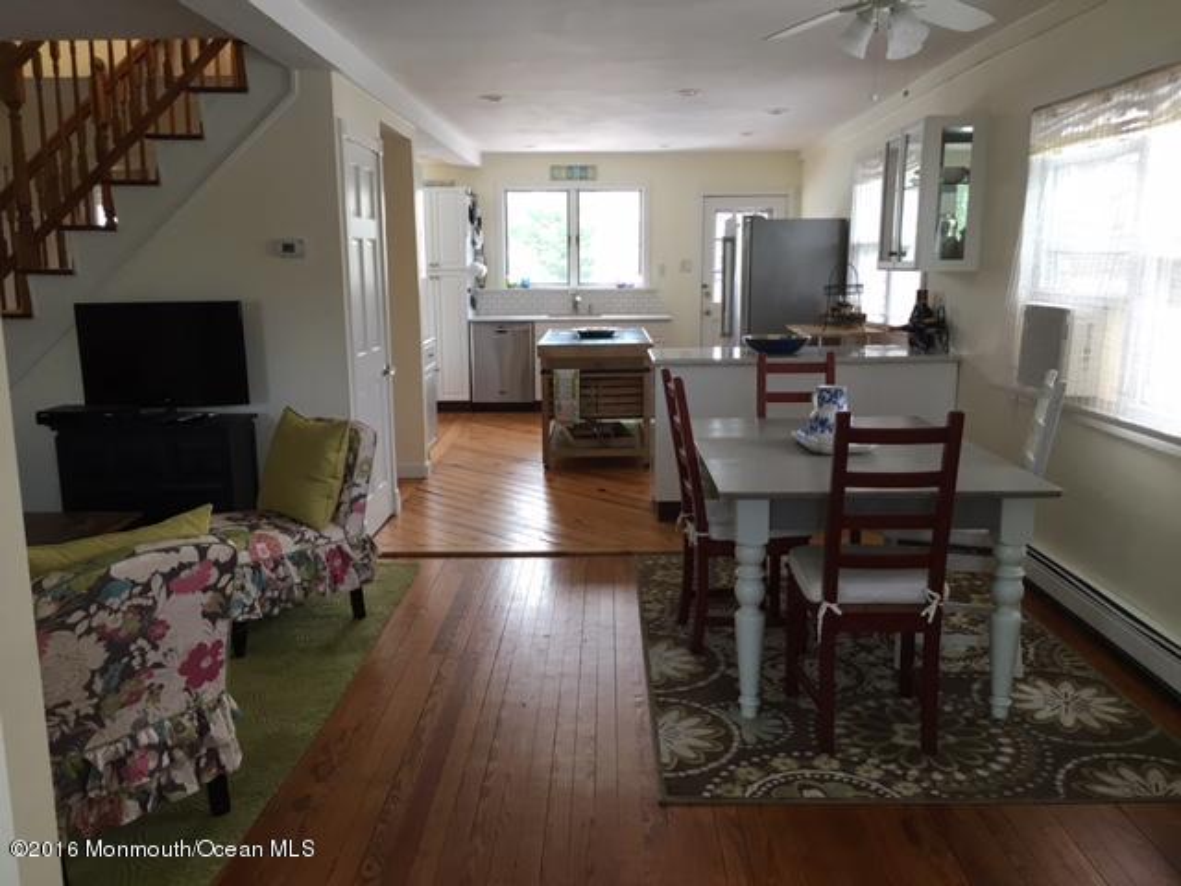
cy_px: 443
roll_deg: -0.2
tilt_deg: -10.2
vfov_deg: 48.2
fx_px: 989
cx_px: 590
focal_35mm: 29
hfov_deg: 61.7
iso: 64
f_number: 2.2
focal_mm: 4.15
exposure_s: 1/30
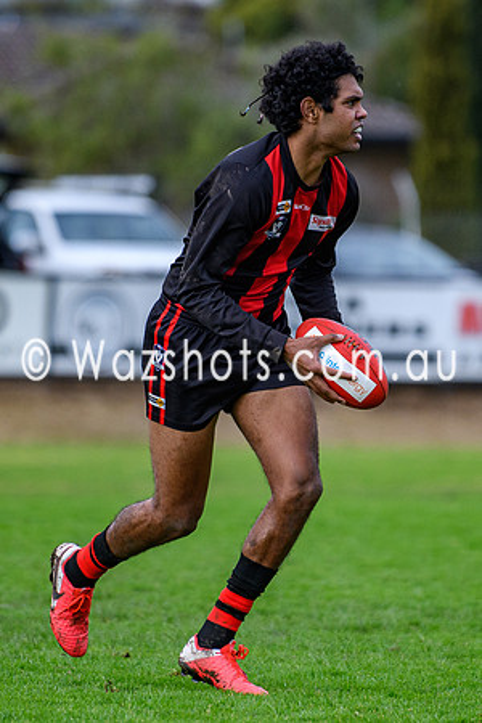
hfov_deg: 2.5
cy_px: 398
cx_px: 312
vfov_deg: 3.8
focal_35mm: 547
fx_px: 10986
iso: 560
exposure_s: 1/3200
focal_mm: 200
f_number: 2.8
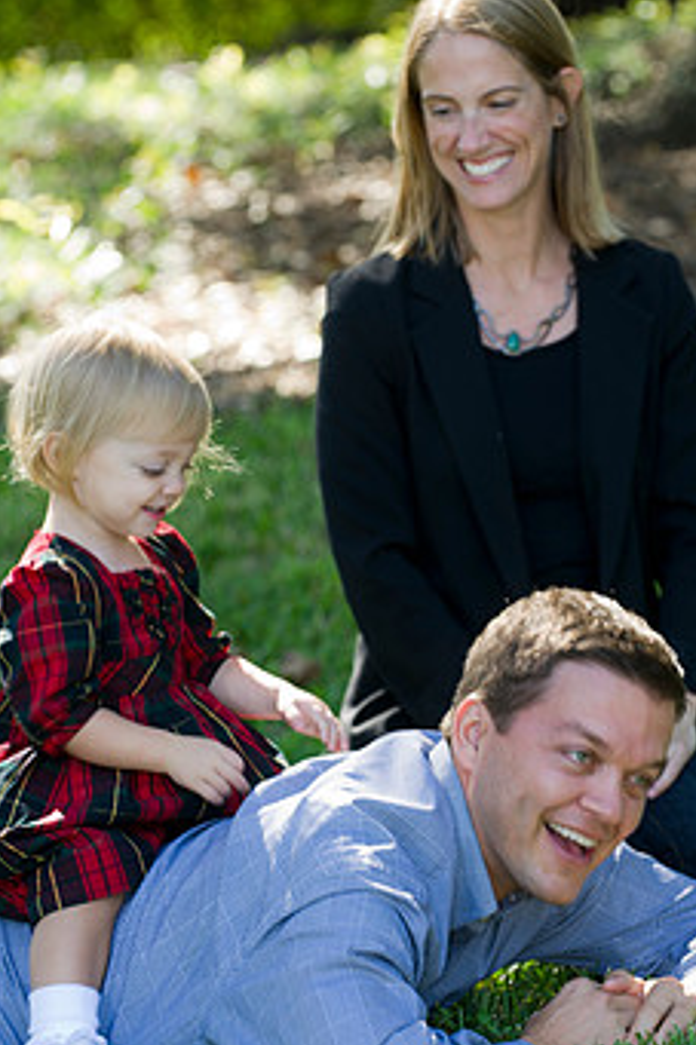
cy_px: 533
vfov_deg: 11.6
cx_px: 382
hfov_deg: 7.7
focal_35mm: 178
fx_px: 5167
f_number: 4
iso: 250
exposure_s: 1/100
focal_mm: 135
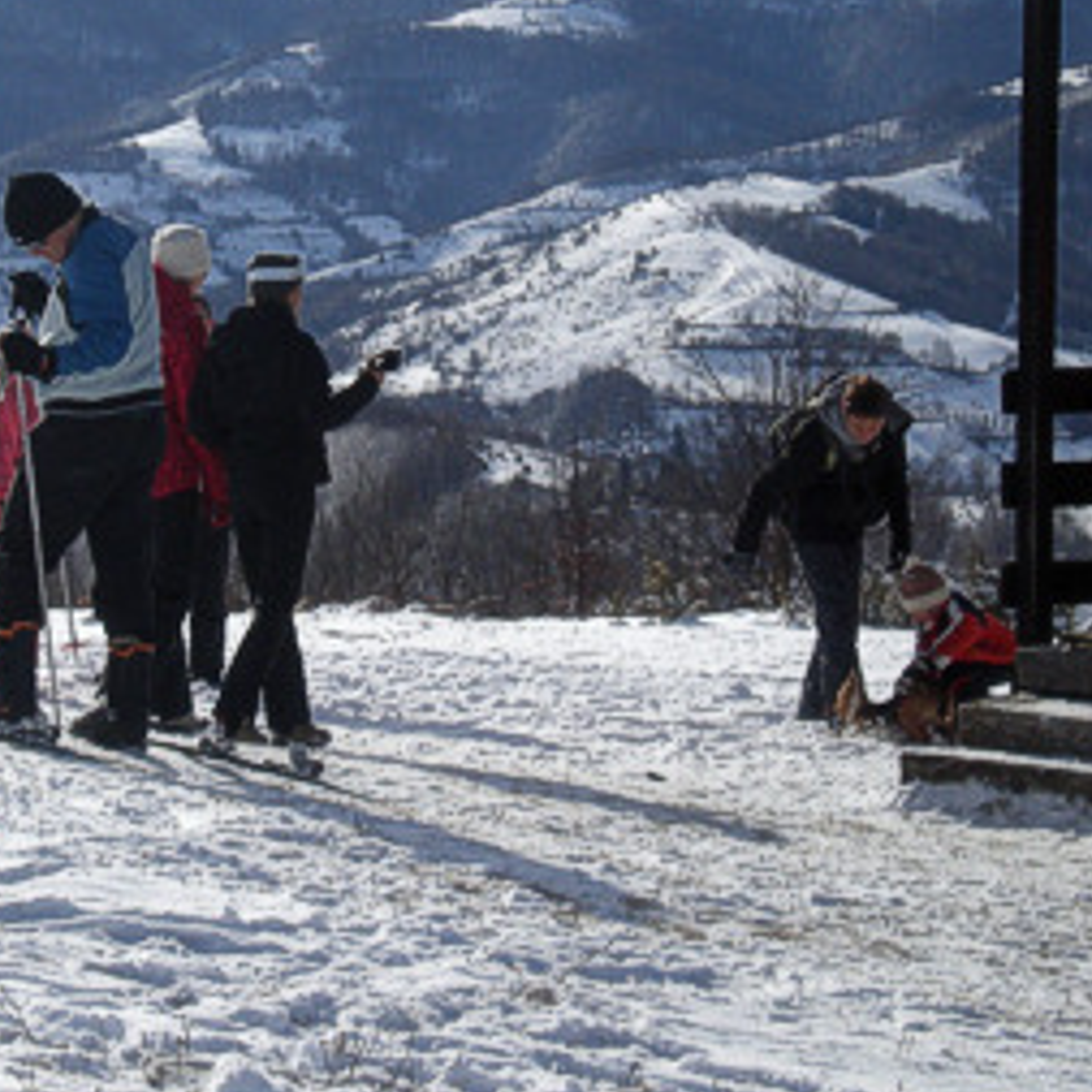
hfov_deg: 11.2
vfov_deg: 11.2
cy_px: 186
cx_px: 194
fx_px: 5532
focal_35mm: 155
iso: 64
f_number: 6.5
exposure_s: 1/460
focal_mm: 12.3
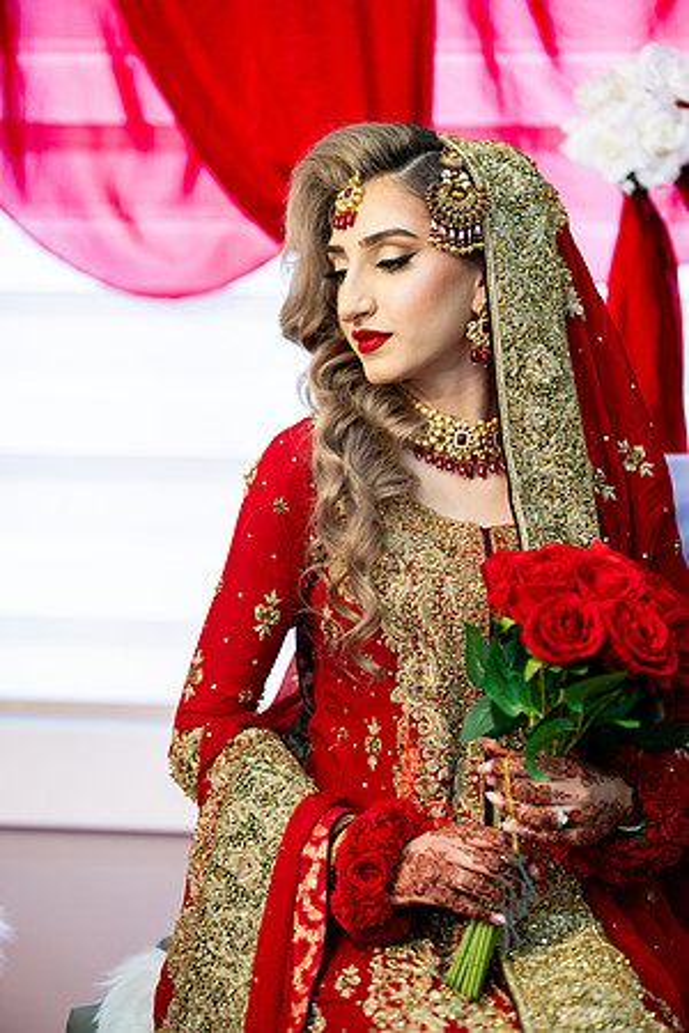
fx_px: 2756
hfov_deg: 14.3
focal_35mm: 96
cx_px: 344
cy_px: 516
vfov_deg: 21.2
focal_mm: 96
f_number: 2
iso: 1000
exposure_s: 1/200
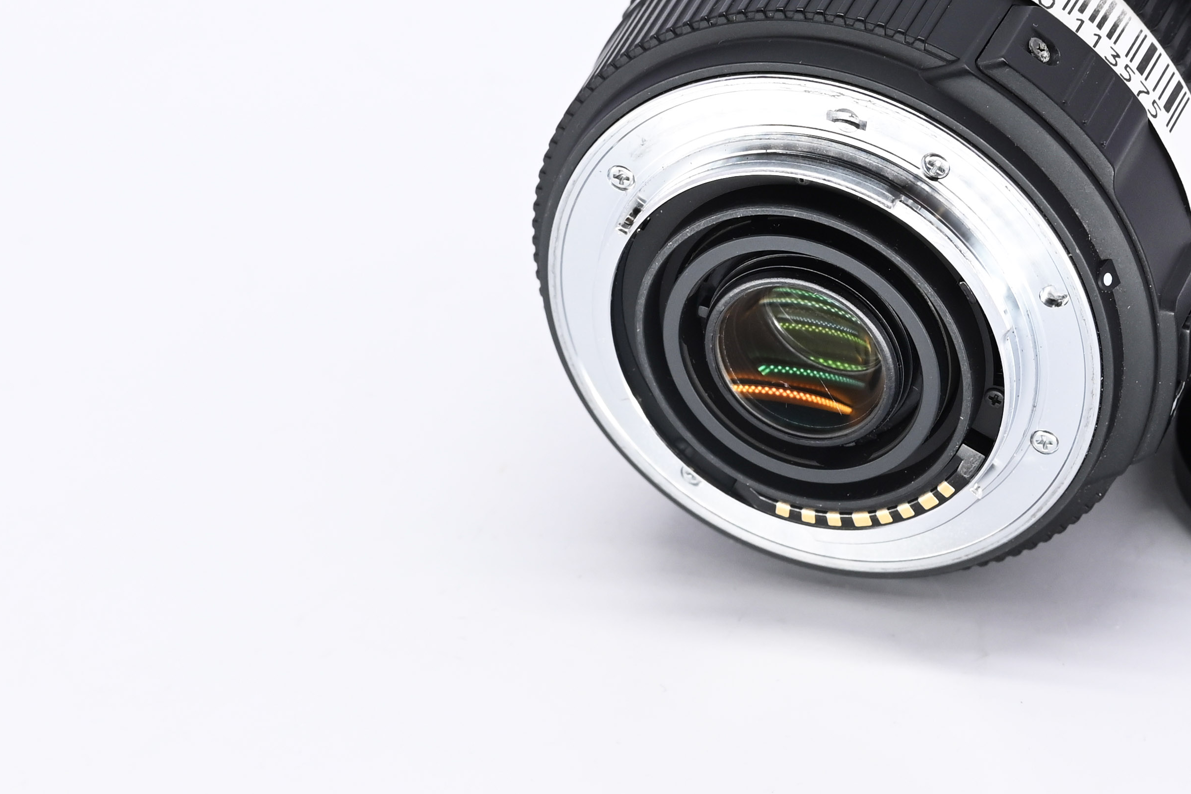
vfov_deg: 10.4
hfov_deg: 15.5
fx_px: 4367
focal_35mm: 132
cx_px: 878
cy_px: 324
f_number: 9
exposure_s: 1/160
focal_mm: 54
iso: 500
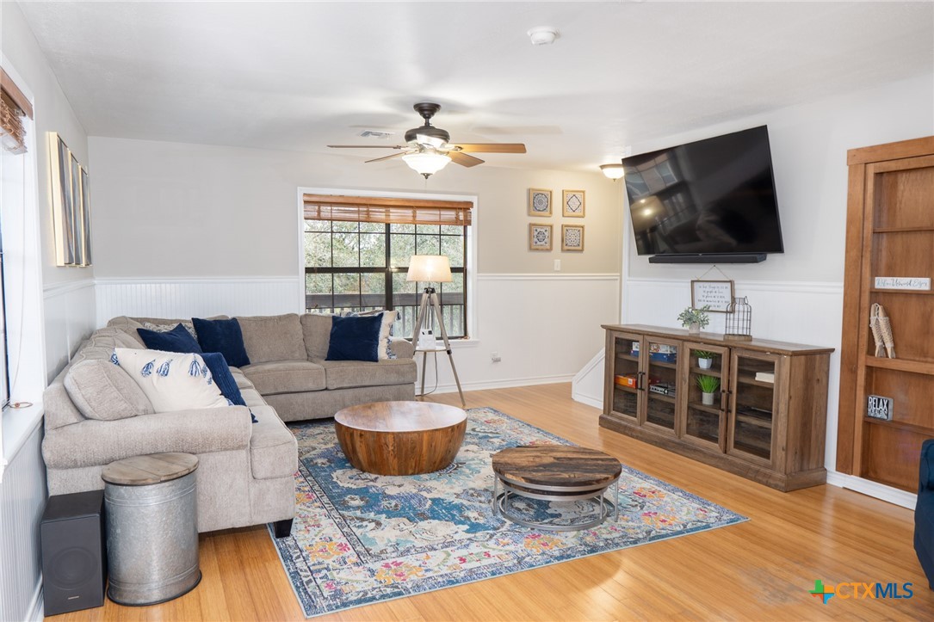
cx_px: 467
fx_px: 623
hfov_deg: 73.8
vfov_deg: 53.1
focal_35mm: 24
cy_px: 311
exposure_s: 1/40
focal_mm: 16
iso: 100
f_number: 5
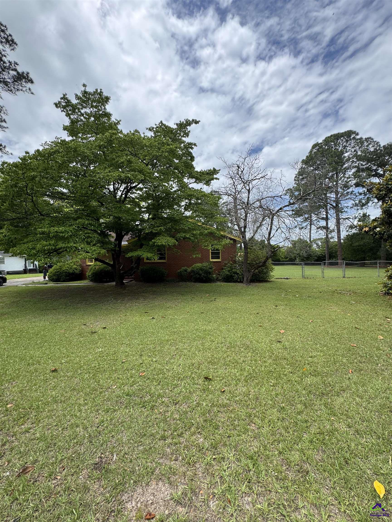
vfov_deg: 102.1
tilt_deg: -1.0
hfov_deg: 85.7
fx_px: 211
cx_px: 196
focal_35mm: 14
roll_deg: +1.0
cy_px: 261
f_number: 2.2
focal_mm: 2.22
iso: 50
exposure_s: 1/944
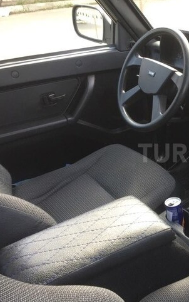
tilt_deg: -28.4
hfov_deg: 28.1
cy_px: 153
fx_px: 346
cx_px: 202
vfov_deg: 47.2
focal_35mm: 42
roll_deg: +3.1
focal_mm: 4.15
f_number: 2.2
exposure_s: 1/100
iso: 50
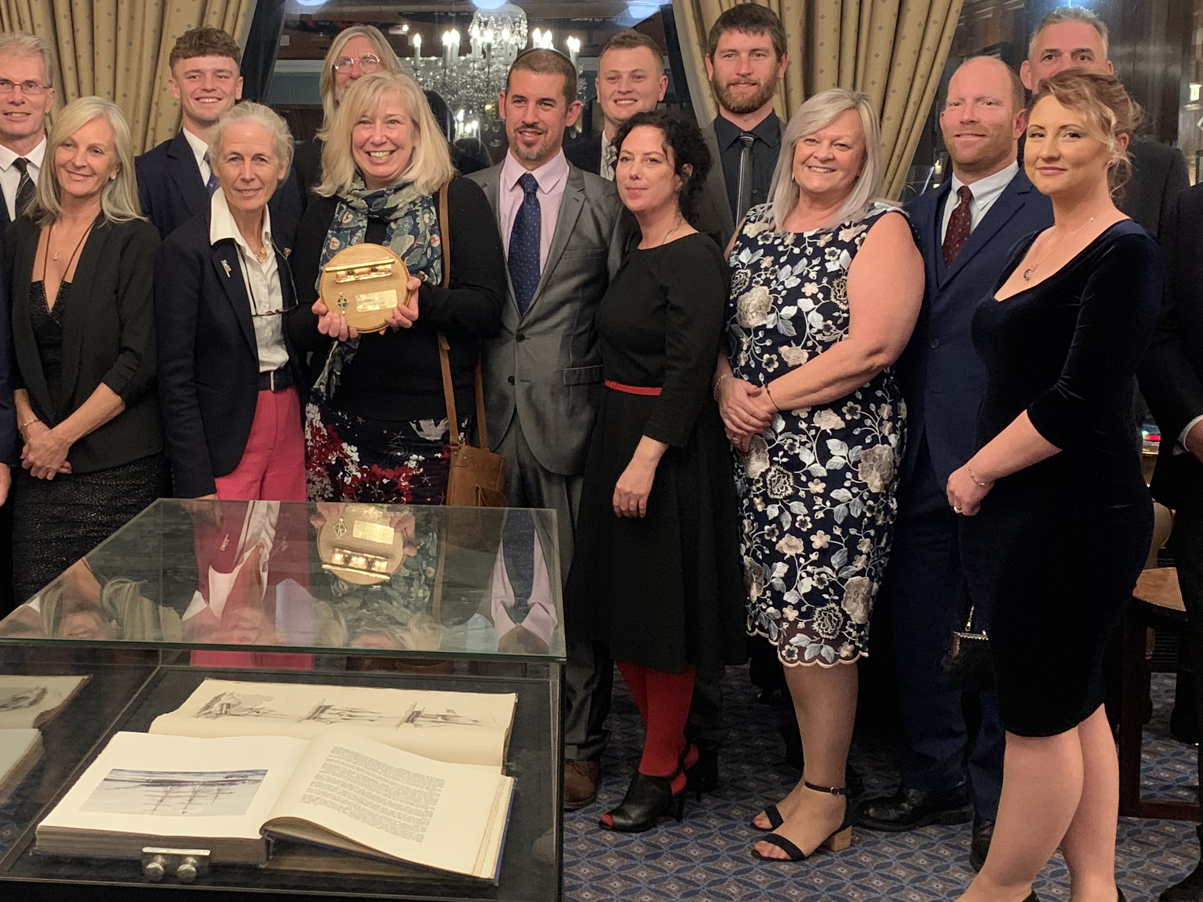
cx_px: 414
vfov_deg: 30.8
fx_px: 1634
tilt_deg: -6.3
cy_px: 376
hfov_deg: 40.0
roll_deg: -0.4
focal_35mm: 47
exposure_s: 1/25
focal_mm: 4.25
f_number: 1.8
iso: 400
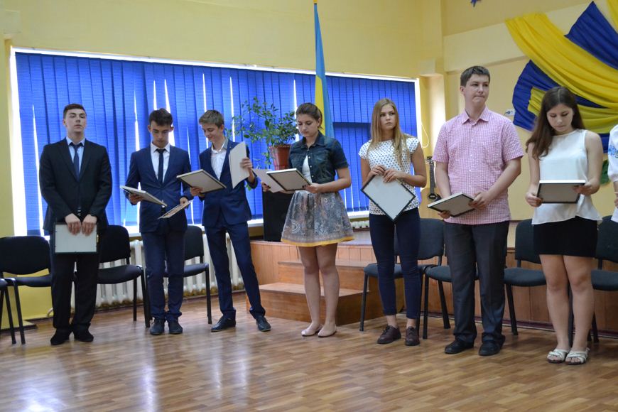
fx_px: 747
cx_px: 309
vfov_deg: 30.8
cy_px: 206
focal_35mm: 44
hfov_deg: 45.0
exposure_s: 1/50
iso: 3200
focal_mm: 29
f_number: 4.5
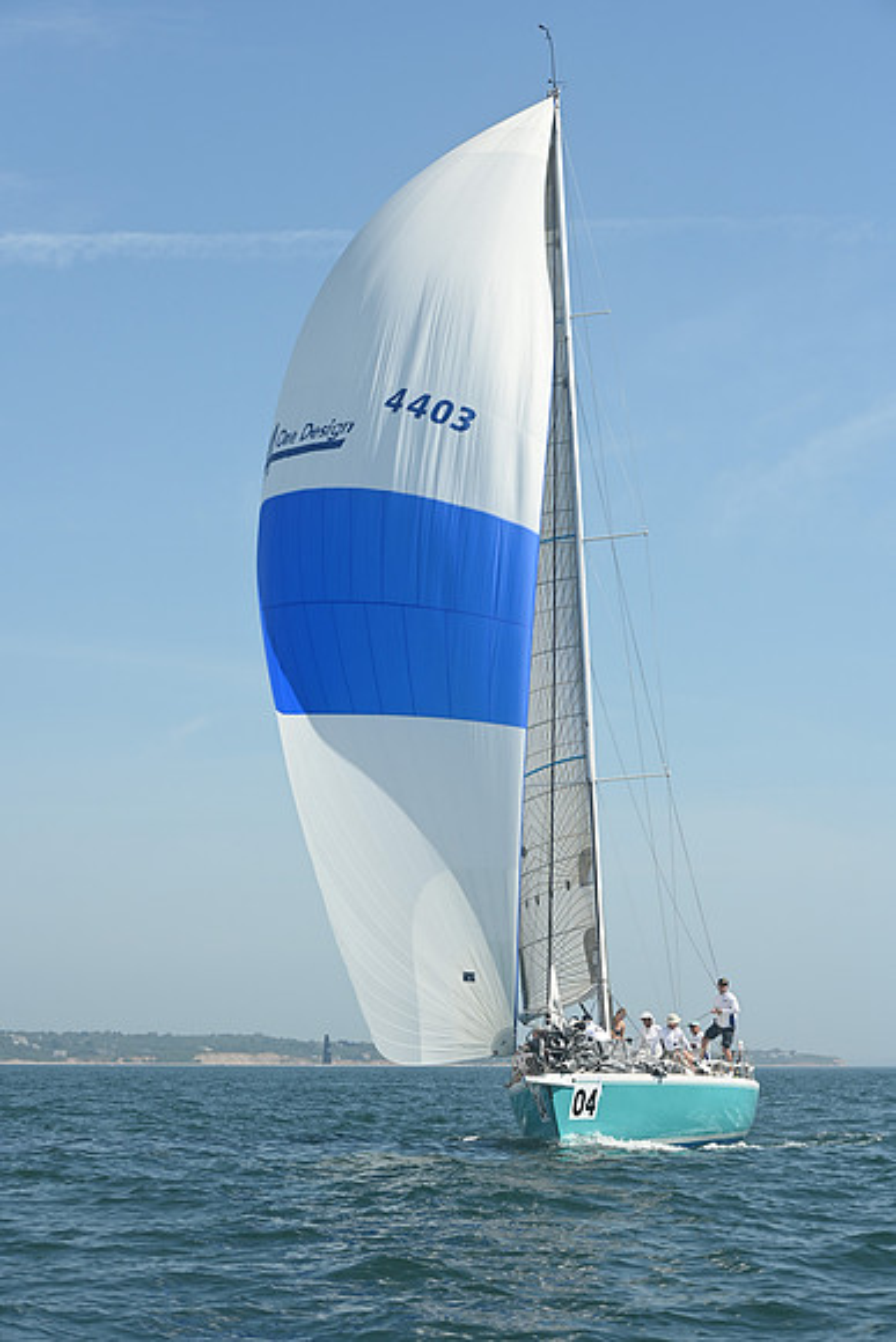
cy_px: 671
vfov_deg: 22.1
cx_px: 448
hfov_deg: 14.9
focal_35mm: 92
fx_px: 3432
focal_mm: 92
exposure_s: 1/1000
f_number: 7.1
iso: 320
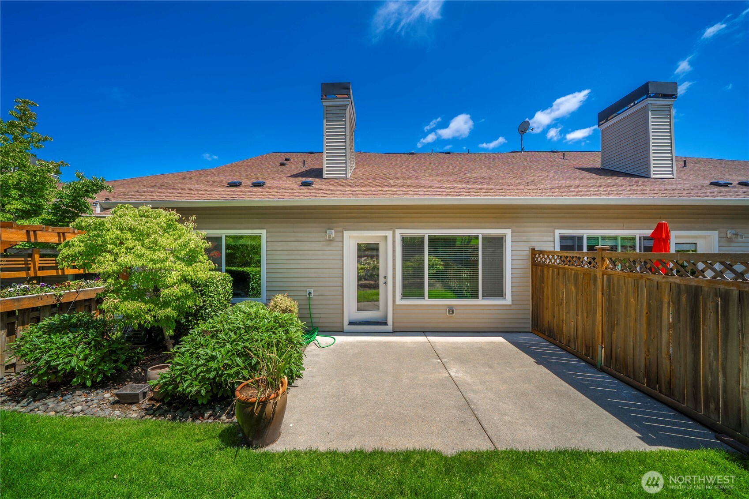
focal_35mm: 12
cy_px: 250
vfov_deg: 90.0
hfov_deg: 112.6
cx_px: 374
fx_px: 250
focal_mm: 12
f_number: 6.3
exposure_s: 1/500
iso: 100
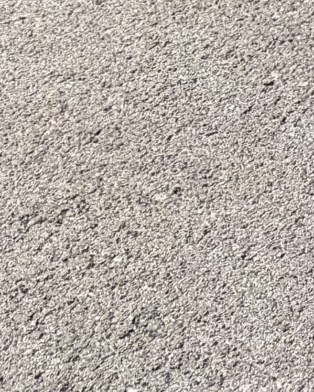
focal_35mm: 163
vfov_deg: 10.1
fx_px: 1893
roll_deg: -0.4
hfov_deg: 8.6
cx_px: 776
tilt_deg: -16.2
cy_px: -590
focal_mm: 6.76
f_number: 1.78
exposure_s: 1/3021
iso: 80
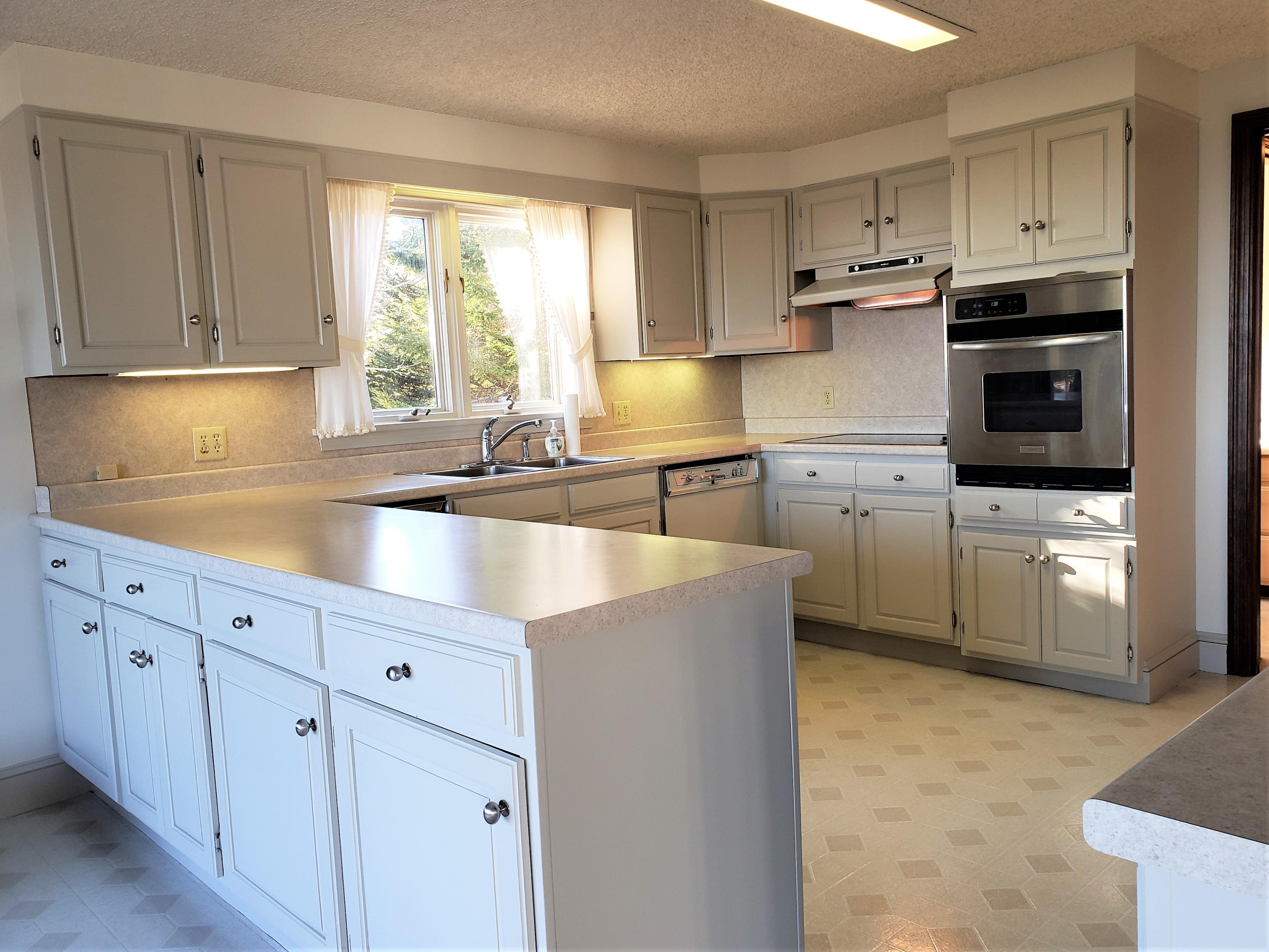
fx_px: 953
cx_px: 634
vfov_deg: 53.1
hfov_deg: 67.3
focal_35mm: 26
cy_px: 476
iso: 80
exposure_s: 1/60
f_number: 2.4
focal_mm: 4.3
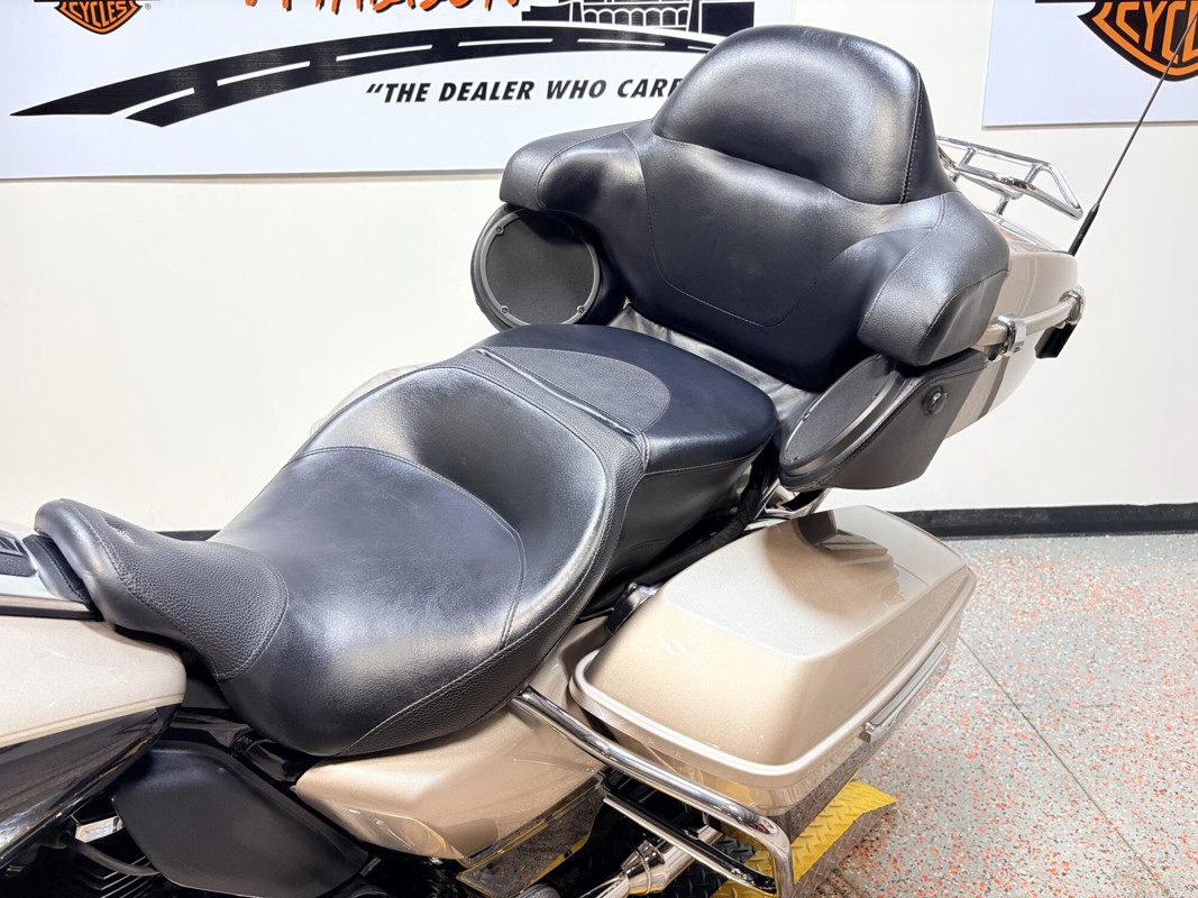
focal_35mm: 26
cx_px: 599
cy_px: 449
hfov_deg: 67.3
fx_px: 900
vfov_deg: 53.1
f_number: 1.6
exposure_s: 1/120
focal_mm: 5.96
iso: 50
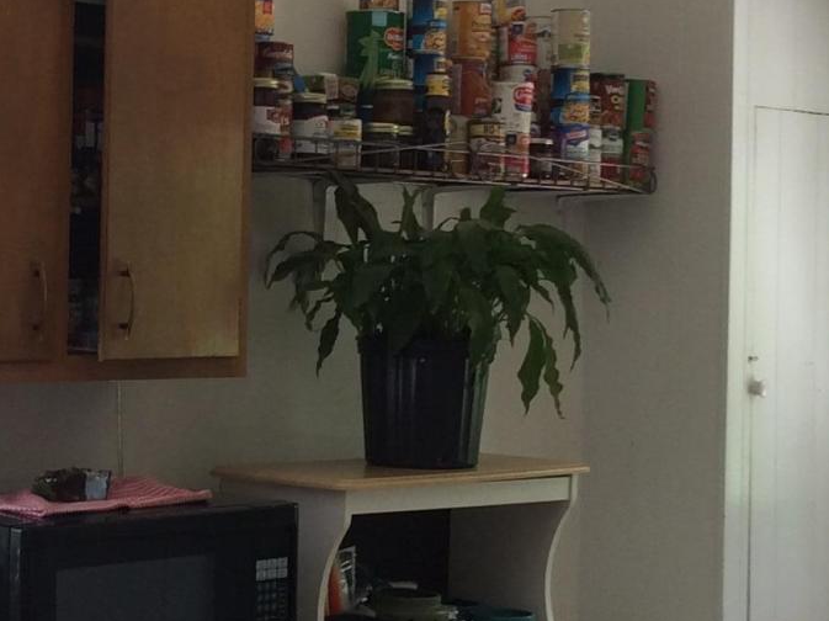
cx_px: 307
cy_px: 340
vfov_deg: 15.5
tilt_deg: -1.8
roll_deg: -1.6
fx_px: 2274
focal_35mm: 95
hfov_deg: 20.6
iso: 40
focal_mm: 3.3
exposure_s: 1/40
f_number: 2.4
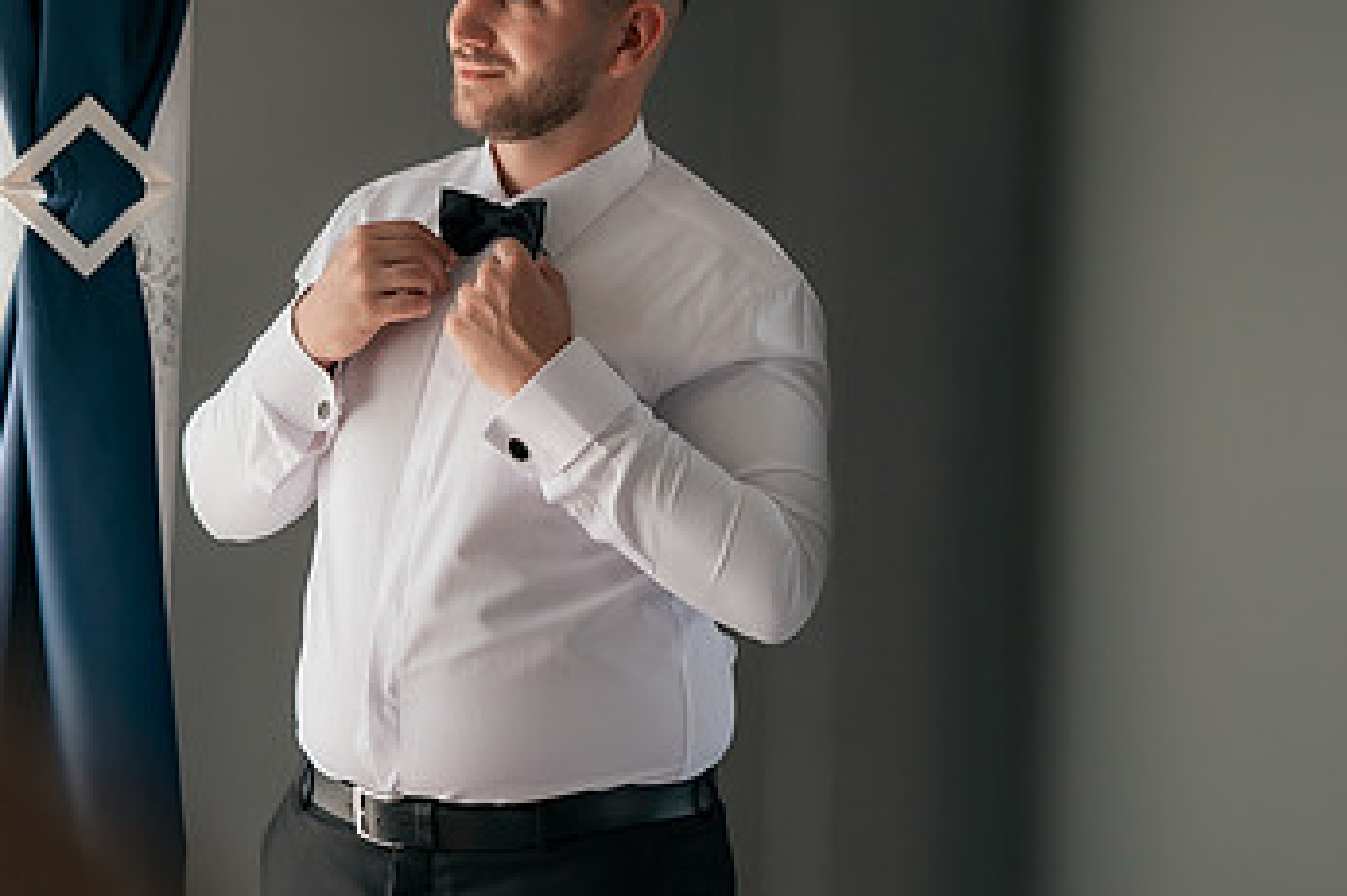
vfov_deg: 8.8
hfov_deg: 13.1
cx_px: 406
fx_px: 5834
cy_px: 493
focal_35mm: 156
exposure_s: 1/1600
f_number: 2
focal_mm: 85
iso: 800
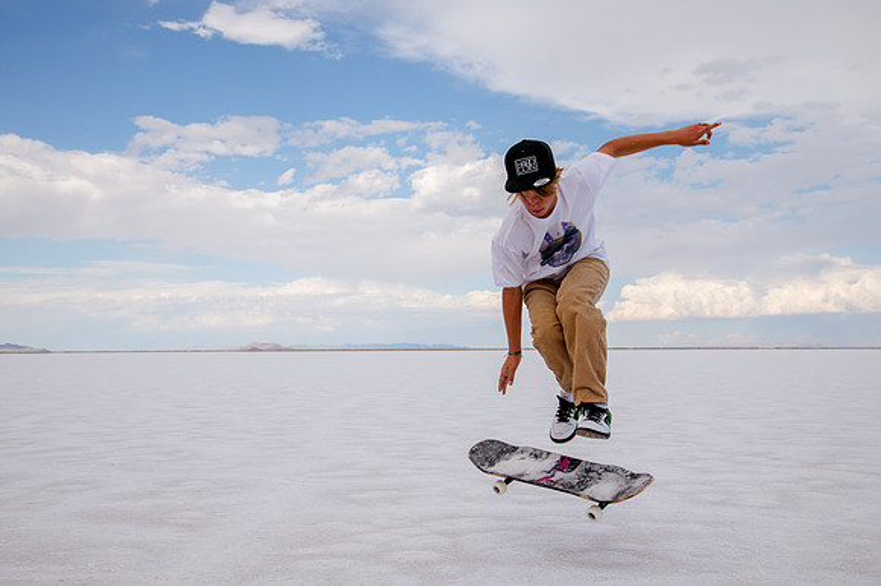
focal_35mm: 40
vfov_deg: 33.6
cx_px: 437
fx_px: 970
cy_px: 291
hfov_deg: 48.8
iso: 250
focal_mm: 38
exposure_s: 1/640
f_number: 8
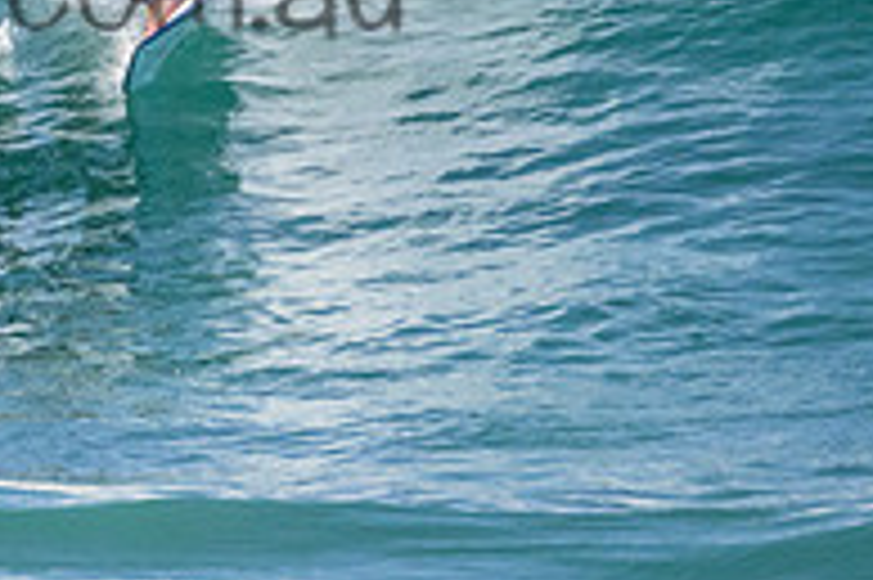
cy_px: -74
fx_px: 58052
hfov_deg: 0.9
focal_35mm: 2396
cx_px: -72
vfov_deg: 0.6
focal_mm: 800
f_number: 11
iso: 4000
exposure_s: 1/1600
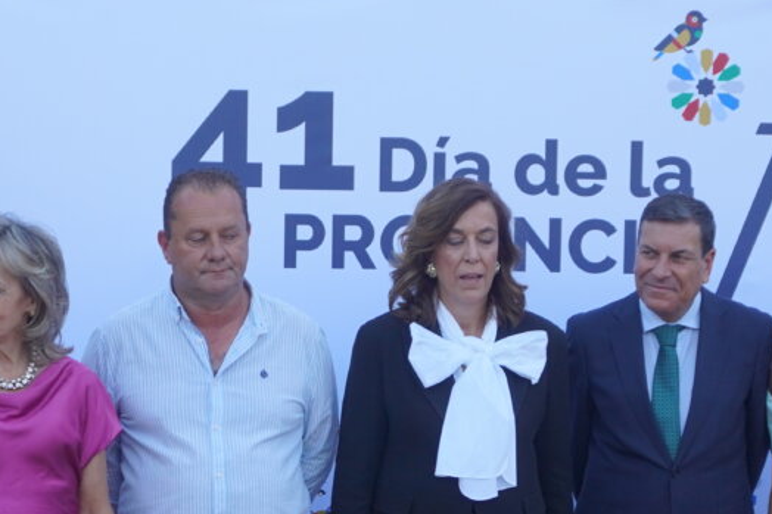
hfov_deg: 24.1
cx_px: 389
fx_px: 1805
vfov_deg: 16.1
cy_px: 437
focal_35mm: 84
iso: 320
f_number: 4
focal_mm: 23
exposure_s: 1/160
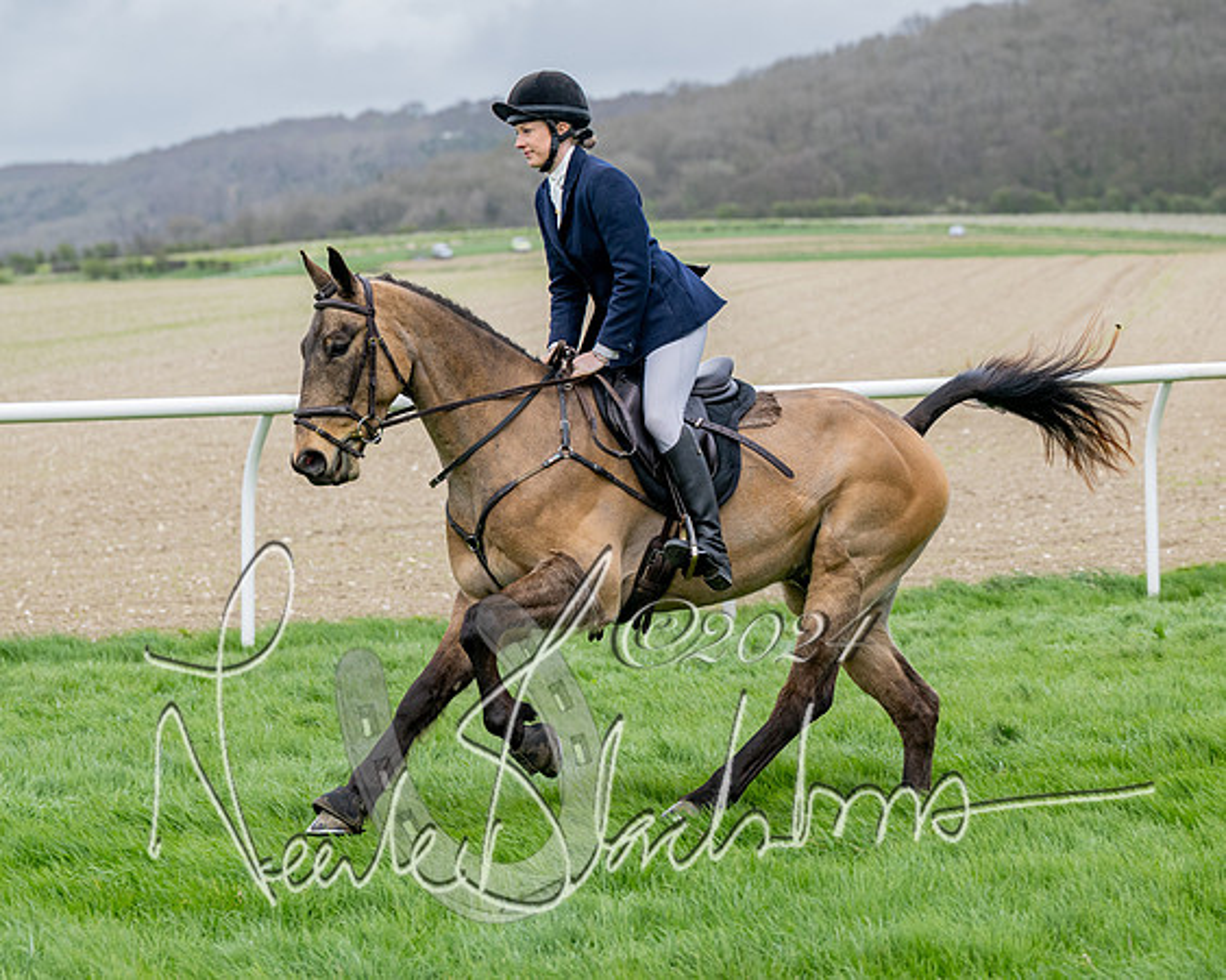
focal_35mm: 143
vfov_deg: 10.8
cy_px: 605
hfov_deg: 13.4
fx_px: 5198
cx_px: 559
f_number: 4
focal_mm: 92
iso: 400
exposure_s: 1/1600
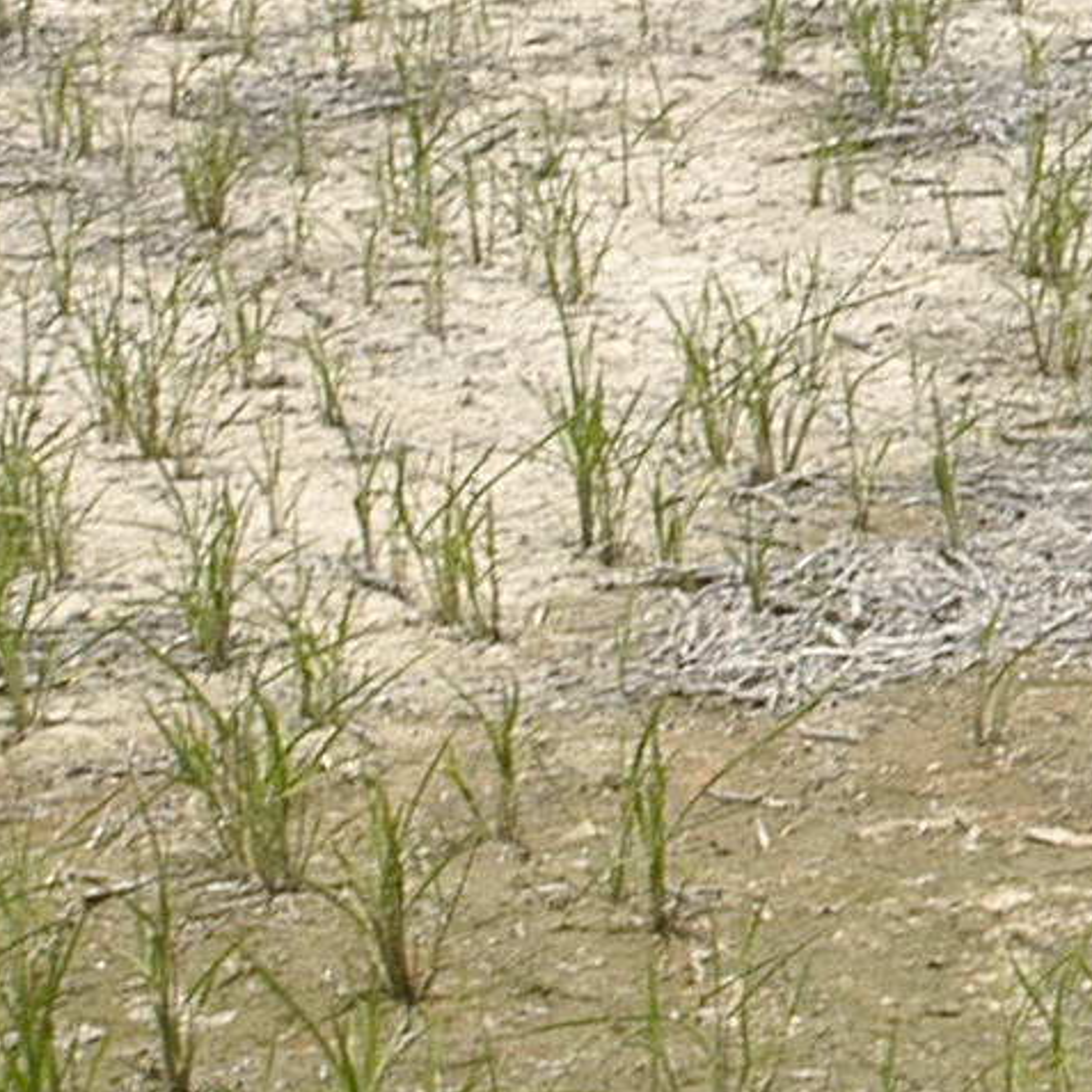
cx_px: 2591
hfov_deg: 7.3
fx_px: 8030
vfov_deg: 7.8
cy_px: 53
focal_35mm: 225
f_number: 22
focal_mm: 28
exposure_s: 1/45
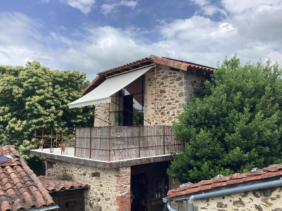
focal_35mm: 31
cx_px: 141
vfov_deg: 45.4
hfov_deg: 58.4
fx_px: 253
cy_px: 106
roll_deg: +0.7
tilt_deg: +6.3
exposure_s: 1/1381
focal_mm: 3.3
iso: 25
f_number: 2.4
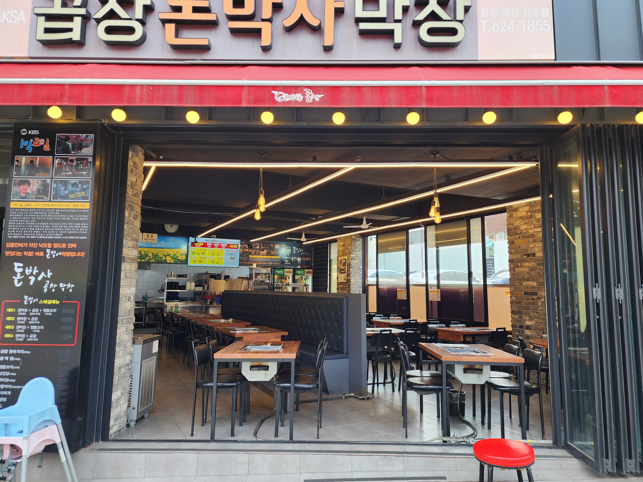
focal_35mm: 25
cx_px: 334
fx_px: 464
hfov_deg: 69.4
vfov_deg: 54.9
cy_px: 229
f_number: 1.8
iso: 25
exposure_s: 1/120
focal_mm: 6.4
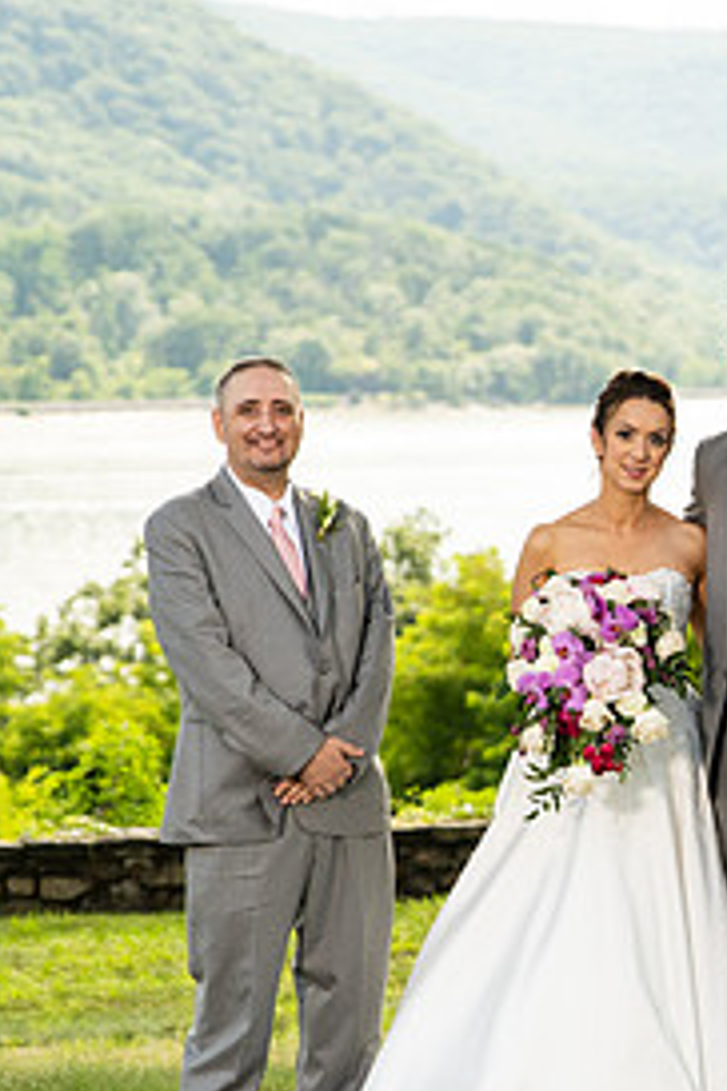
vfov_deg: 13.8
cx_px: 787
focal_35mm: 149
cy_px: 565
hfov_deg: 9.1
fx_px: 4513
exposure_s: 1/4000
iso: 1000
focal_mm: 70
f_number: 2.8
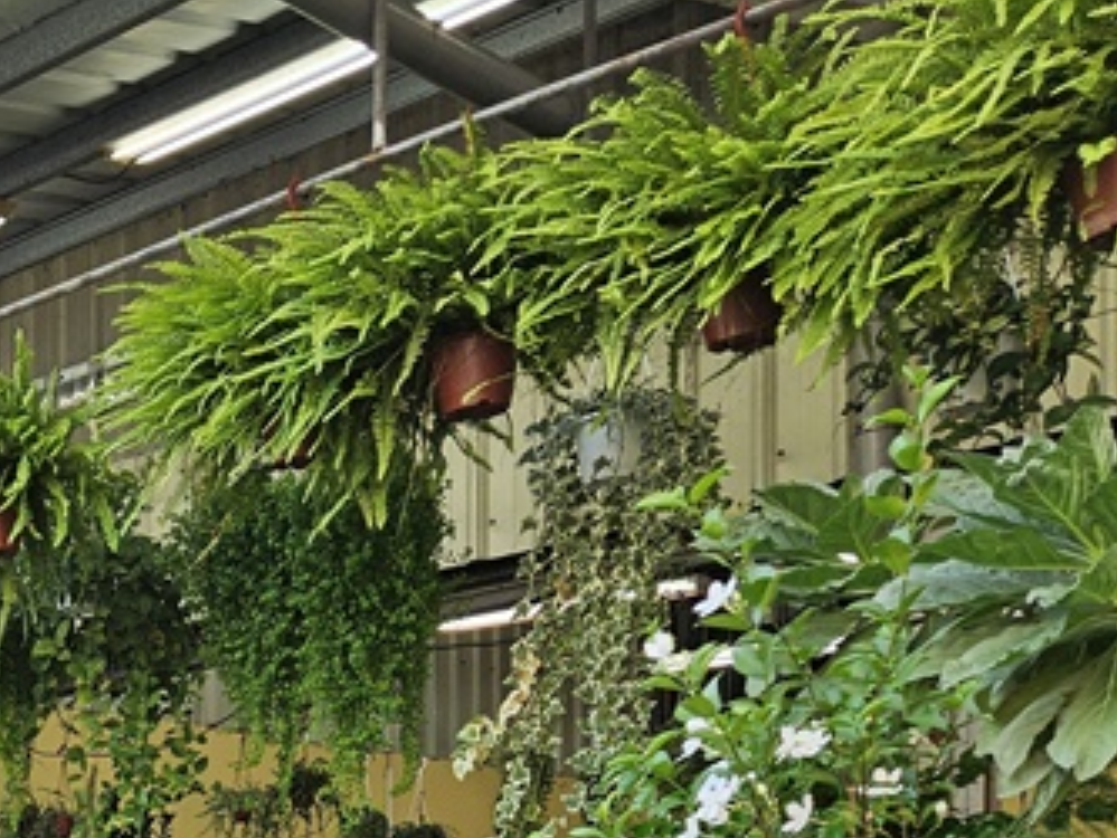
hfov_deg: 24.7
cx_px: -319
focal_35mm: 69
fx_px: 2227
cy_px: 1123
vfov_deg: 19.5
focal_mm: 5.4
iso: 25
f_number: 1.8
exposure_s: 1/167
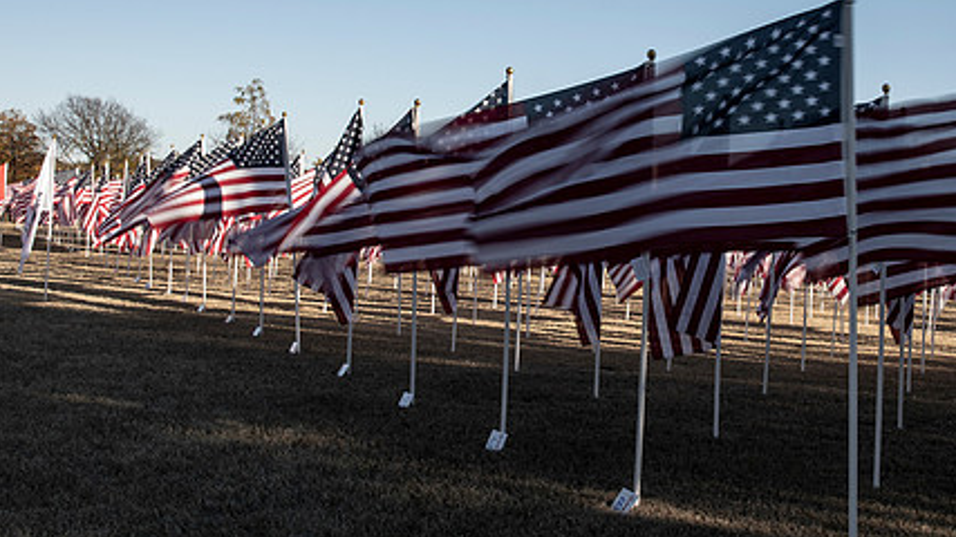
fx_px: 1191
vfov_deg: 25.4
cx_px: 573
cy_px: 209
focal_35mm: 47
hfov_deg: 43.5
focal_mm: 22
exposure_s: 1/13
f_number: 8
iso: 100
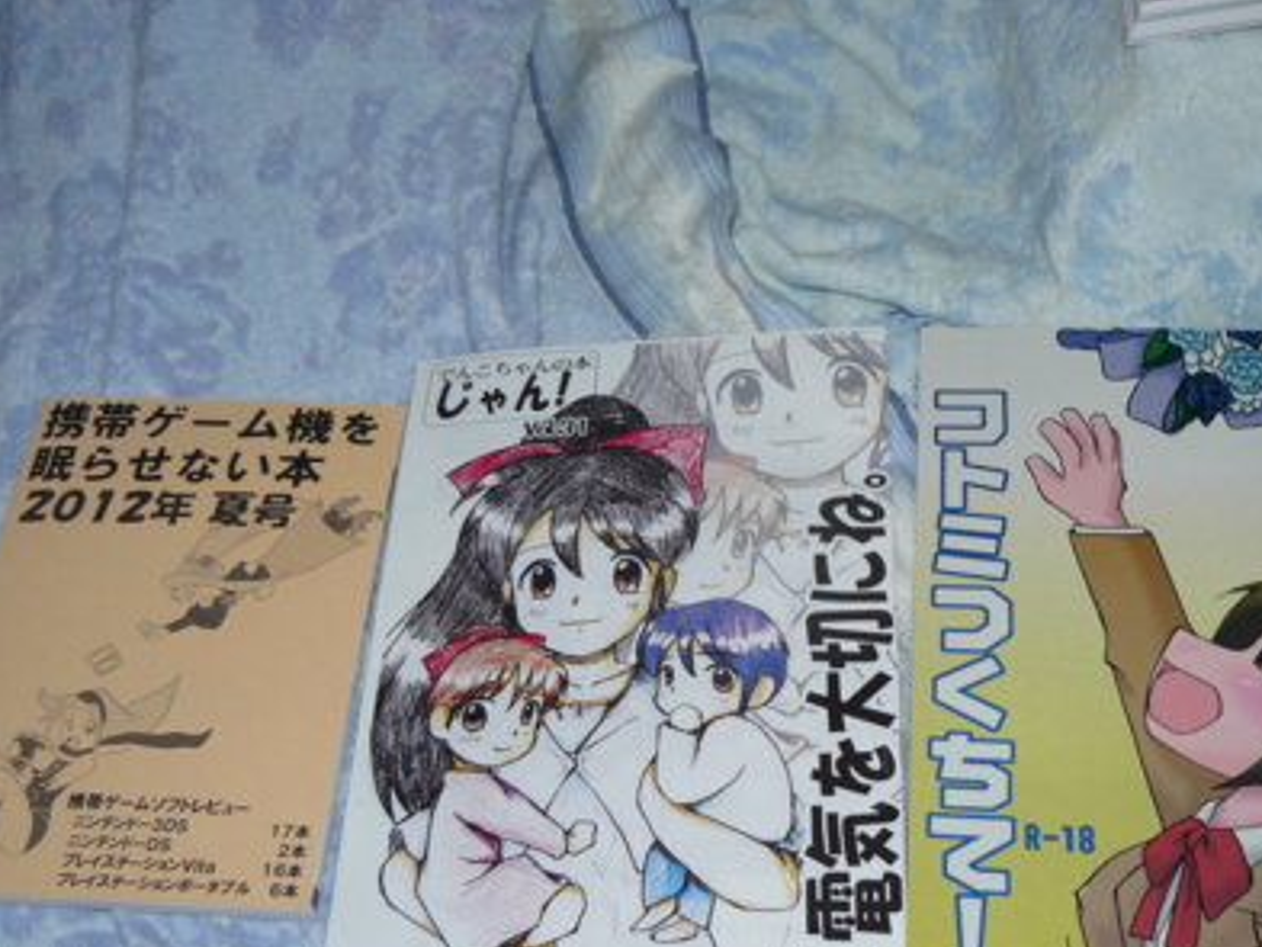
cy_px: 571
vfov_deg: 32.8
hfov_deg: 42.9
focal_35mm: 44
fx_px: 1605
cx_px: 710
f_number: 2.8
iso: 100
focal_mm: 6
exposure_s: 1/30
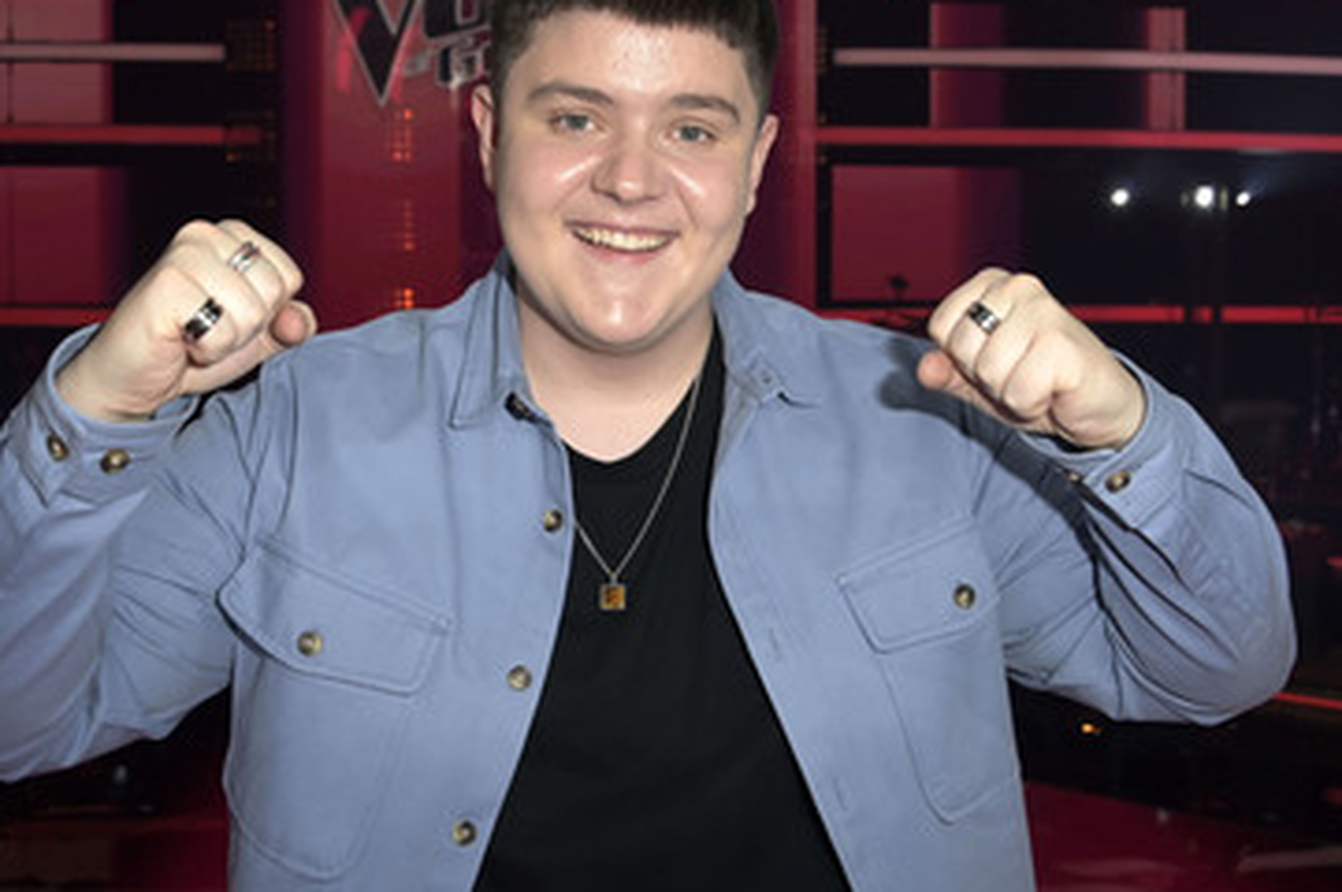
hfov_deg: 54.4
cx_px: 619
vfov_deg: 37.8
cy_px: 413
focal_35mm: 35
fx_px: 1304
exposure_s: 1/250
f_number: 5.6
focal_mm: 28
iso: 1600
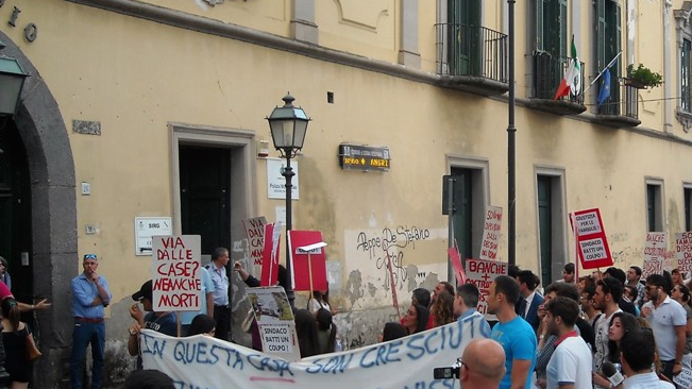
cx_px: 449
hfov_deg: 34.6
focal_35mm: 60
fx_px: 1101
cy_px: 176
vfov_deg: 20.0
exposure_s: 1/44
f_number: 2.8
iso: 64
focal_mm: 5.7
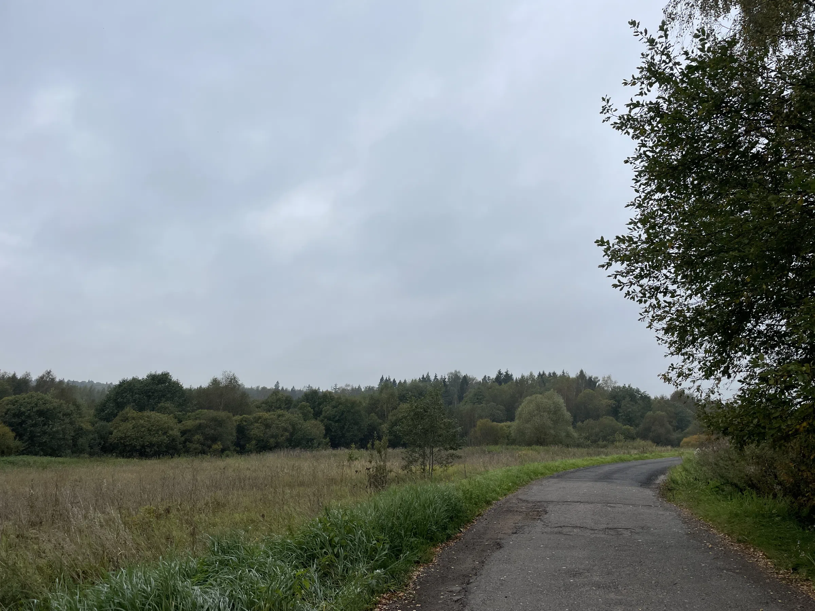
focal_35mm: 26
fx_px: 612
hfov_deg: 67.3
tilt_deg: +12.6
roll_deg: -2.3
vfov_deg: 53.1
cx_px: 408
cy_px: 306
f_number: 1.6
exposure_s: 1/1435
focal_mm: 4.2
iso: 32
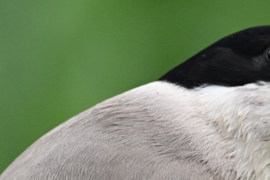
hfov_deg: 0.7
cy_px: 401
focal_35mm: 2793
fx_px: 20931
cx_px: 150
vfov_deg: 0.5
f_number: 6.3
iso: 2500
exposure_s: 1/2000
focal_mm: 600
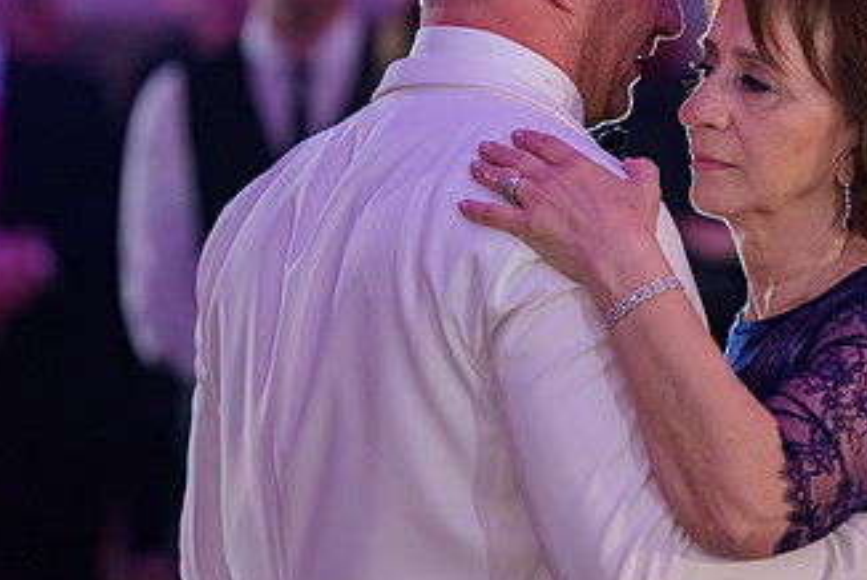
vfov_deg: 4.4
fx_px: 7496
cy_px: 190
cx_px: 750
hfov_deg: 6.6
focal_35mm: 311
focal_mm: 175
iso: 1600
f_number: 3.2
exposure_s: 1/125
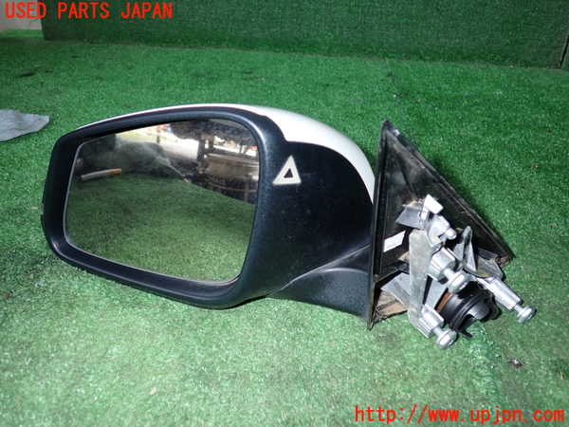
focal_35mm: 30
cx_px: 284
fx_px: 493
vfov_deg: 46.8
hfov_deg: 60.0
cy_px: 214
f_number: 6.3
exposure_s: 1/30
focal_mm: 5.4
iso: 200
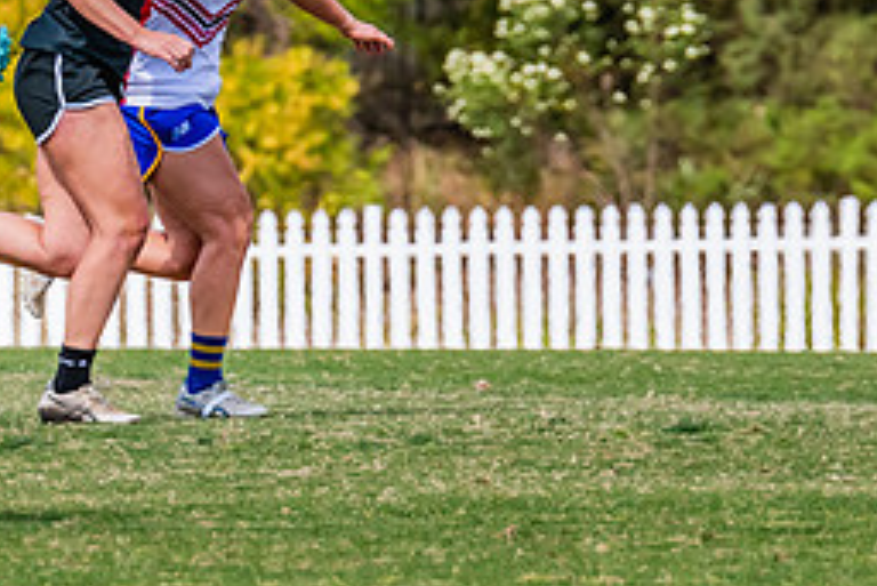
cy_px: 206
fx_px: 28615
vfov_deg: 1.2
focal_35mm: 1174
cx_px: 44
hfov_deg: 1.8
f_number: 9
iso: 800
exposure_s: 1/1250
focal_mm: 420
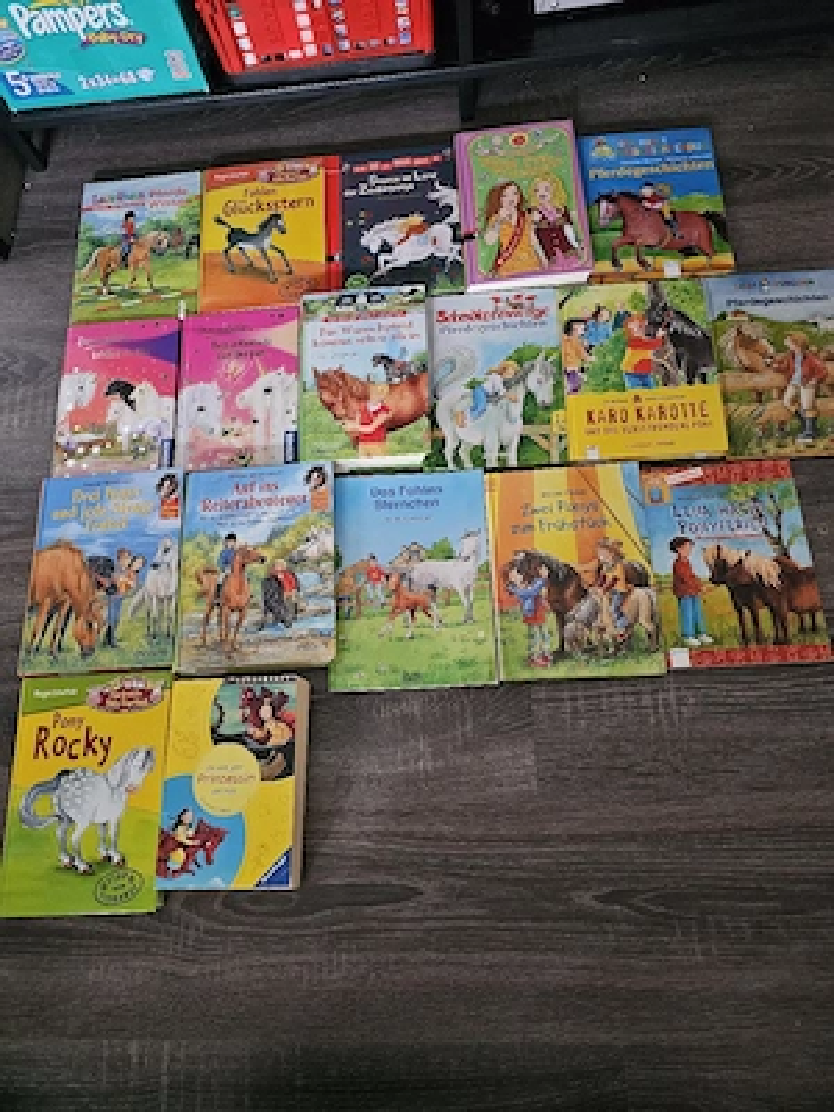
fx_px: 739
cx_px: 417
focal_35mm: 23
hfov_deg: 58.9
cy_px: 556
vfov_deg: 73.9
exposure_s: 1/25.1
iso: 800
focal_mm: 6.3
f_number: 1.7
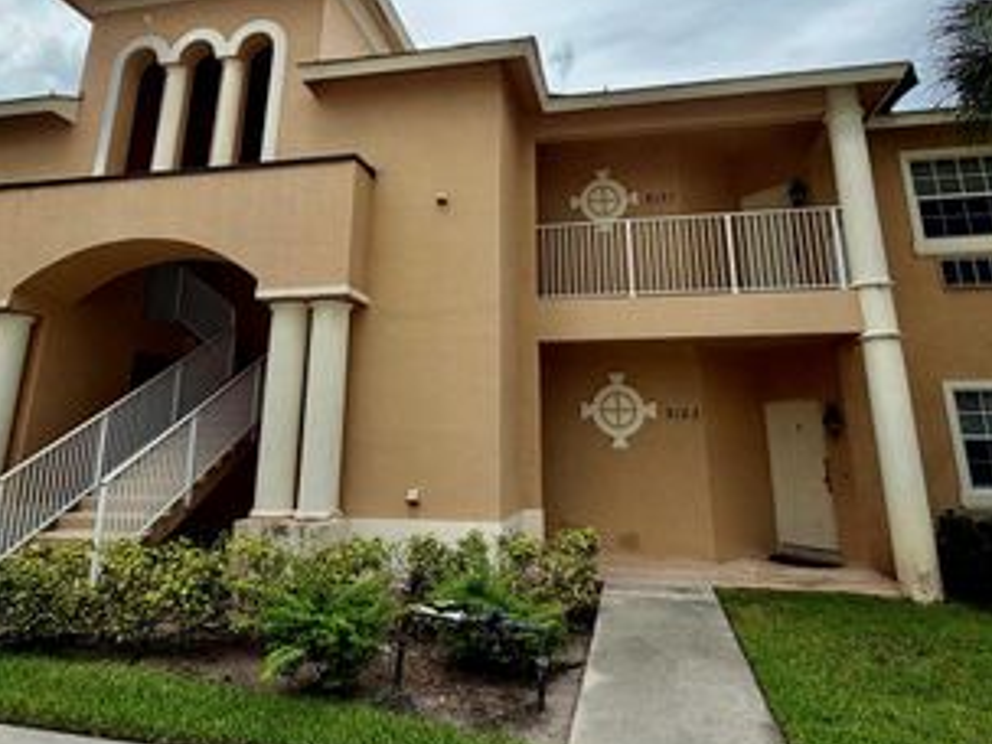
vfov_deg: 57.7
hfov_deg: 73.9
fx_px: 659
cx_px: 489
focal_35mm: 23
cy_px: 253
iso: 32
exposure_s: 1/770
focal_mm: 2.22
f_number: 2.2
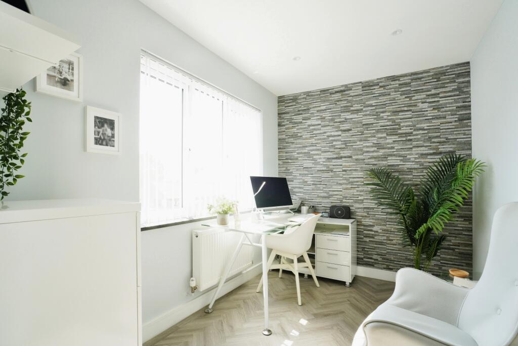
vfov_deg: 73.8
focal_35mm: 16
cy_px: 173
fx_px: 230
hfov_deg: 96.7
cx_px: 259
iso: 800
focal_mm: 16
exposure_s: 1/100
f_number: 9
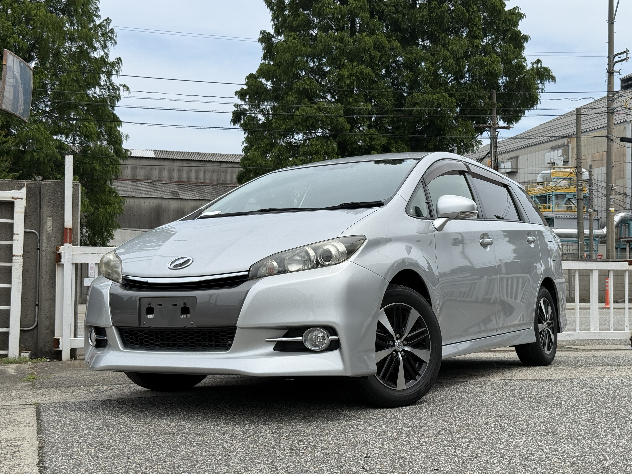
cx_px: 316
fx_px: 876
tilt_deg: +2.7
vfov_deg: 30.3
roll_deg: -0.6
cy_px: 237
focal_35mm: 48
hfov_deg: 39.7
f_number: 1.78
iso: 64
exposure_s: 1/5208
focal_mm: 6.76
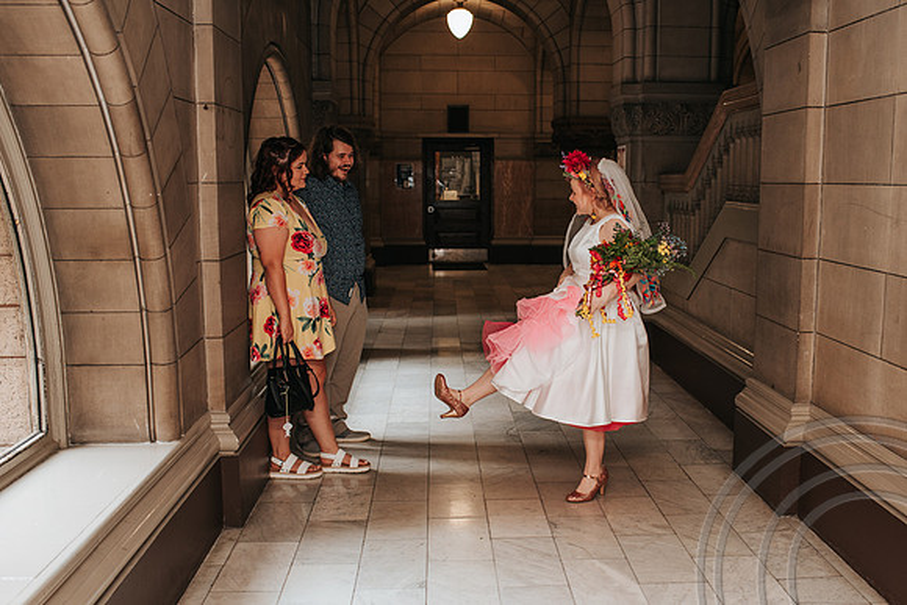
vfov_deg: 32.7
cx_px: 515
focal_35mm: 41
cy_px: 341
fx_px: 1032
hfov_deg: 47.3
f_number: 4
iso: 1000
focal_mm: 35
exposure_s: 1/160
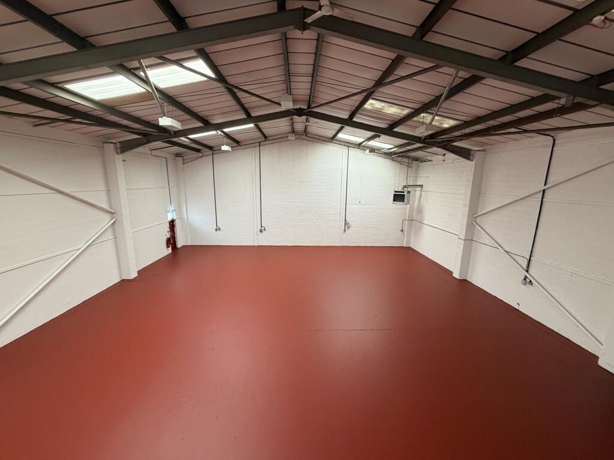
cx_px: 307
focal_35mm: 14
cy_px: 230
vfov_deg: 85.7
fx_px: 248
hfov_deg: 102.1
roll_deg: -0.3
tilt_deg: -10.6
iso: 320
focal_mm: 2.22
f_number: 2.2
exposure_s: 1/66
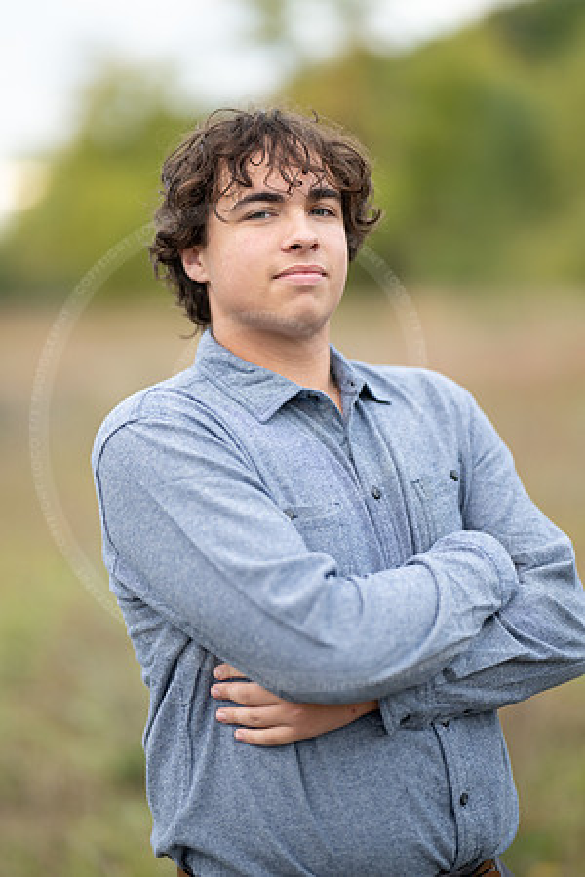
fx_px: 2072
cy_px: 438
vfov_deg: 23.9
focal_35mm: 85
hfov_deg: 16.1
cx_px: 292
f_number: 1.2
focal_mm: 85
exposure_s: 1/400
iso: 500
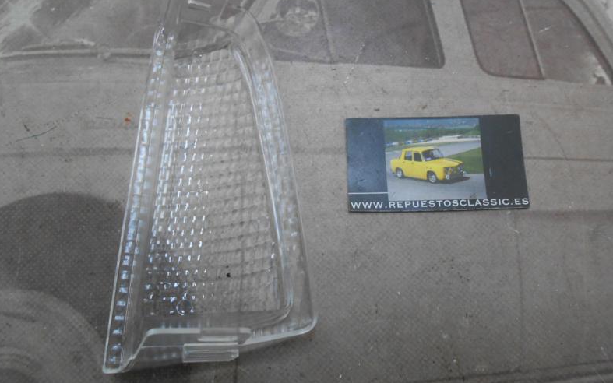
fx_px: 468
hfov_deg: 66.5
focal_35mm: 28
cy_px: 177
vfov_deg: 44.5
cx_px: 302
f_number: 3.5
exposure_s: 1/30
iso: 320
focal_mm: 4.6
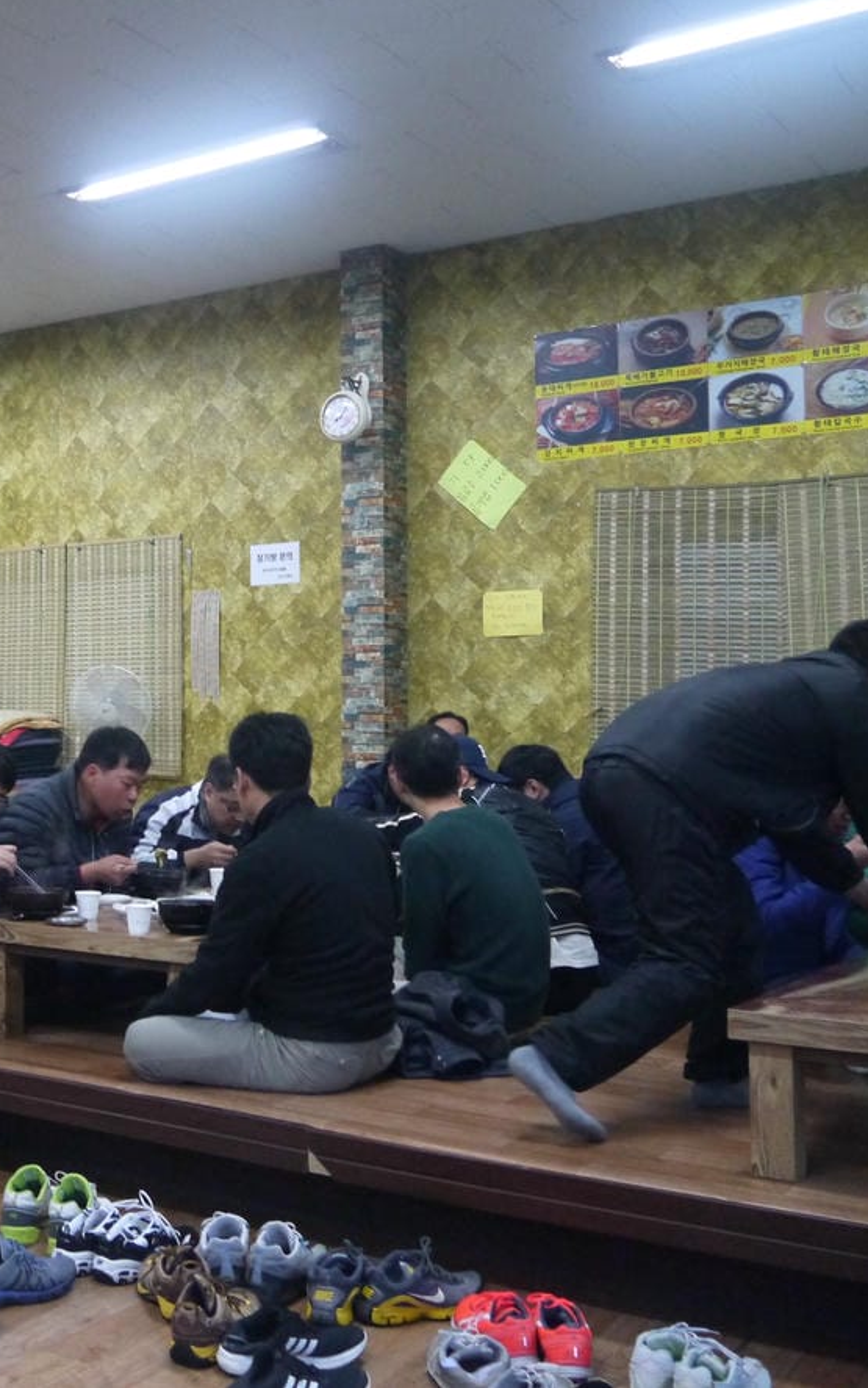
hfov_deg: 28.9
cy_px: 685
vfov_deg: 46.2
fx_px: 1626
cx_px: 113
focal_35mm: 43
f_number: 3.6
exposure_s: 1/60
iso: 1600
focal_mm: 15
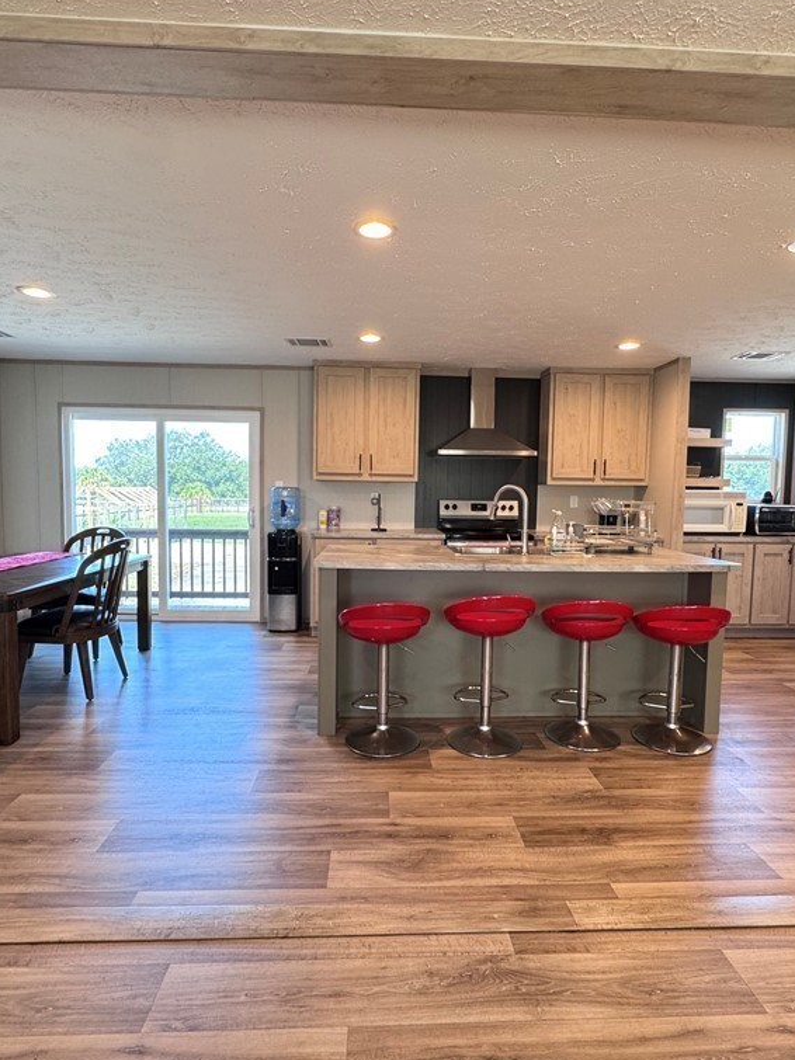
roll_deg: -0.5
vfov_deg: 84.7
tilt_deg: -4.7
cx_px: 403
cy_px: 529
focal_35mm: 19
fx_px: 582
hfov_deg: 68.7
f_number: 2.2
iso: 200
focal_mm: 2.22
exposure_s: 1/60
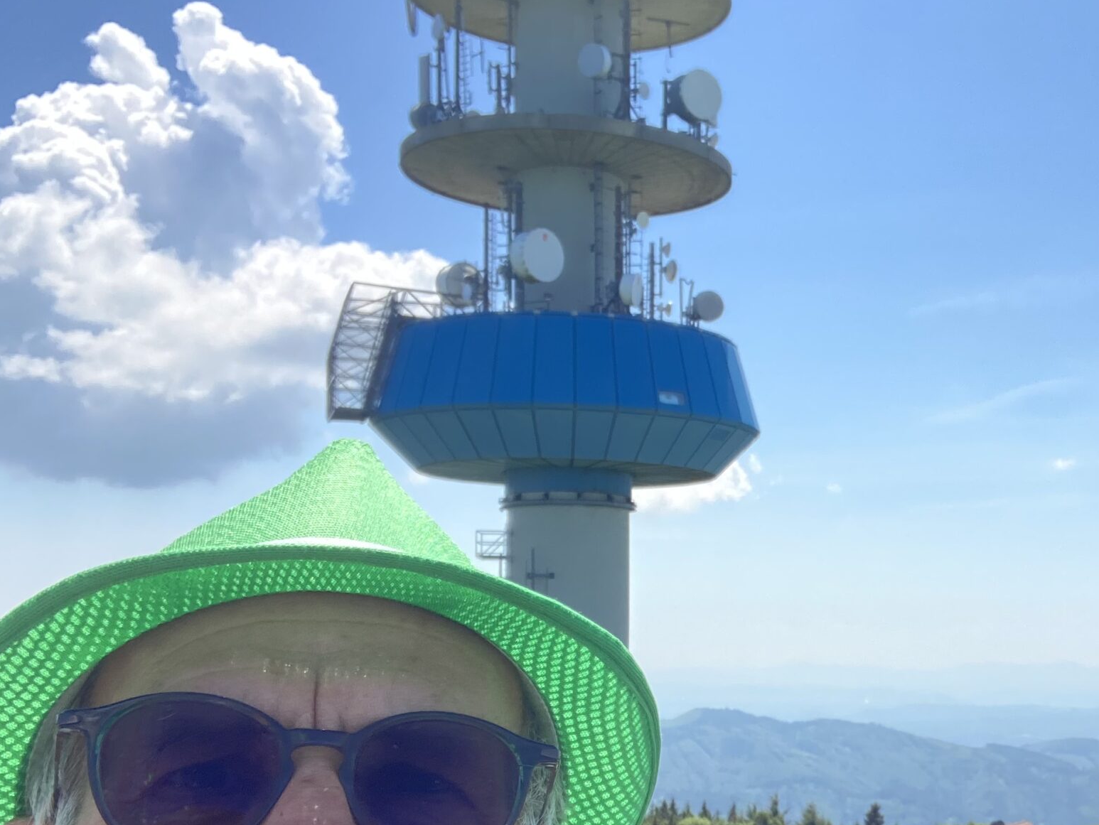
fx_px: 1683
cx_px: 874
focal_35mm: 53
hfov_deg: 35.1
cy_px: 623
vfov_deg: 27.2
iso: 20
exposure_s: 1/395
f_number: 2.2
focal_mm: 2.87
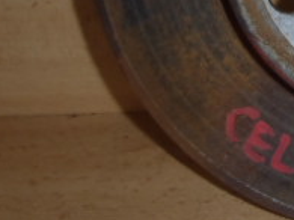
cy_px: -87
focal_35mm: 92
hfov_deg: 19.5
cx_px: 394
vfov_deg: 15.1
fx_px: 781
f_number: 3.9
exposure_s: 1/30
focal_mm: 5
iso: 100
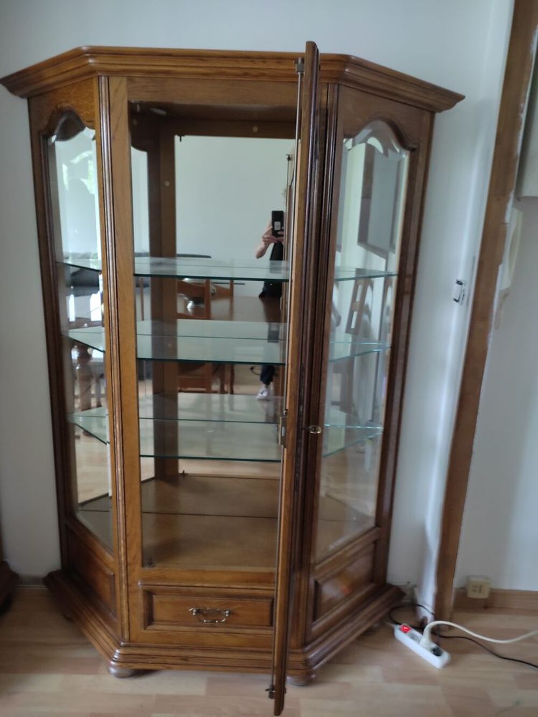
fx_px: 539
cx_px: 269
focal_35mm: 26
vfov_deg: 67.3
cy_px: 358
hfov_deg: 53.1
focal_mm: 4.74
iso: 1197
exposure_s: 1/20
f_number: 1.79
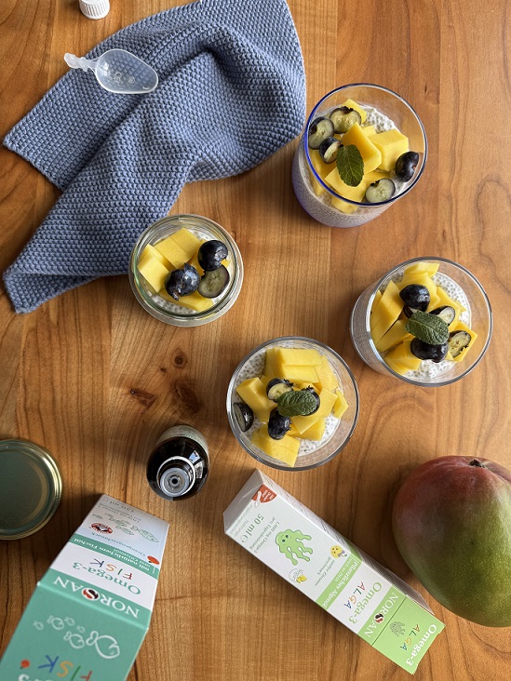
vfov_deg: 71.6
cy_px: 340
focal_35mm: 24
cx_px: 256
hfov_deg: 56.8
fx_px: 472
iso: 64
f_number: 1.78
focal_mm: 6.76
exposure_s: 1/121
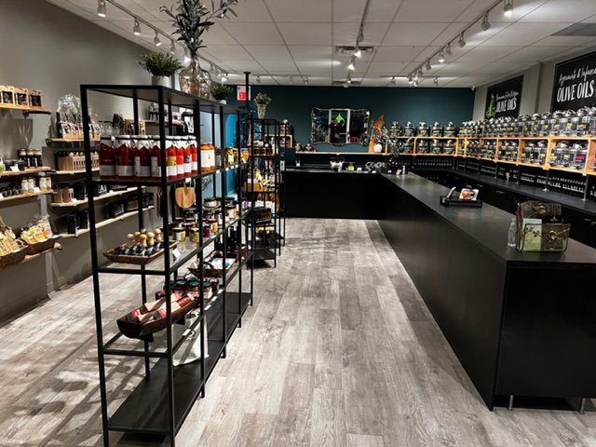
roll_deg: -2.4
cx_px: 298
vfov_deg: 53.1
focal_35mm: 26
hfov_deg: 67.3
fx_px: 448
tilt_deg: -8.4
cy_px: 224
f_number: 1.5
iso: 500
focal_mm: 5.7
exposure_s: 1/60
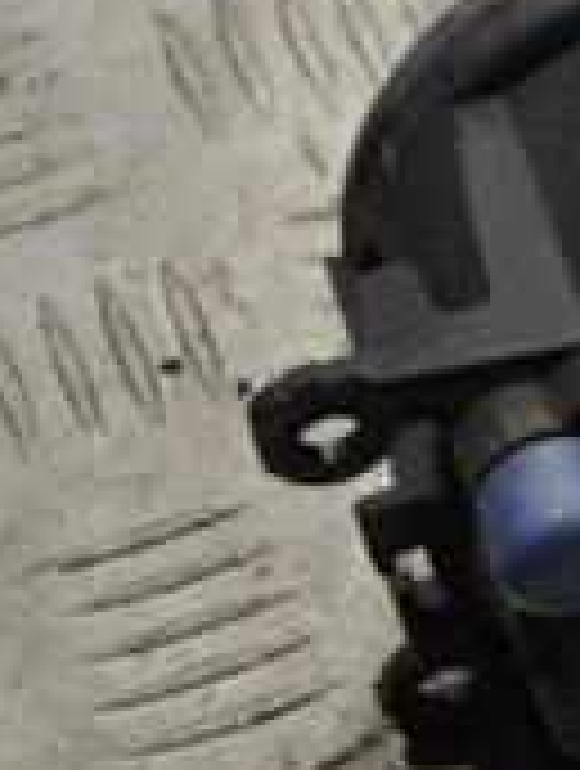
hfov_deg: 5.2
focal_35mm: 278
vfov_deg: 7.1
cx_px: 1299
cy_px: 293
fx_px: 6180
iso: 400
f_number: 5.6
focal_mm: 55
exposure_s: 1/80
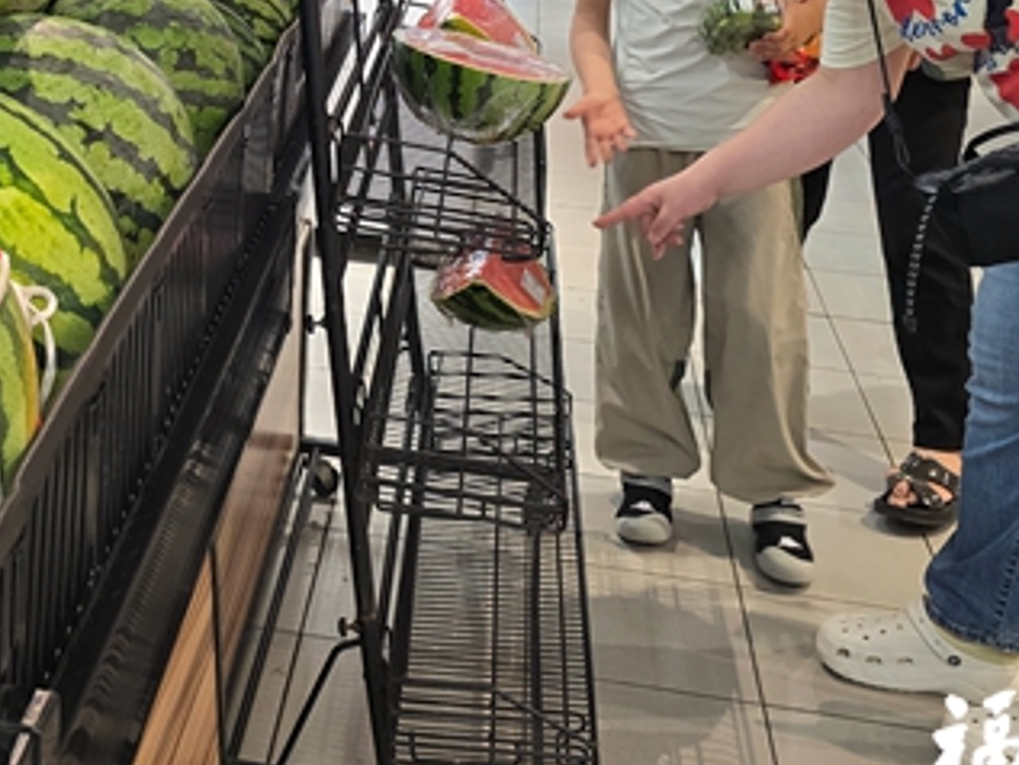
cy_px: -42
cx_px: 177
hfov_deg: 32.2
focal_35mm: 58
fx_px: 1708
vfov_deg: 23.9
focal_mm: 6.3
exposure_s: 1/100
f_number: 1.7
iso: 100
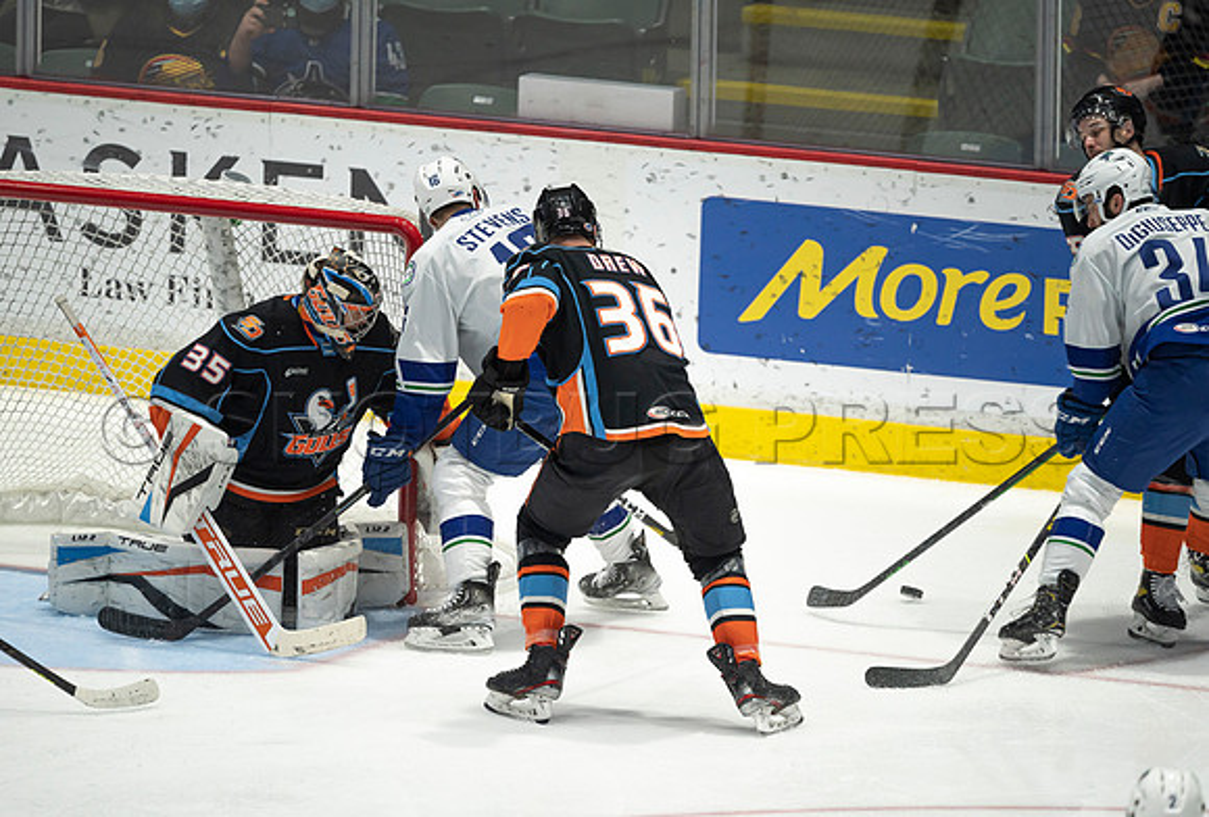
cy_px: 408
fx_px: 21154
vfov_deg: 2.2
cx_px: 613
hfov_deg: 3.3
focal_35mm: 627
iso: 1600
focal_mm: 600
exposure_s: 1/640
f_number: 4
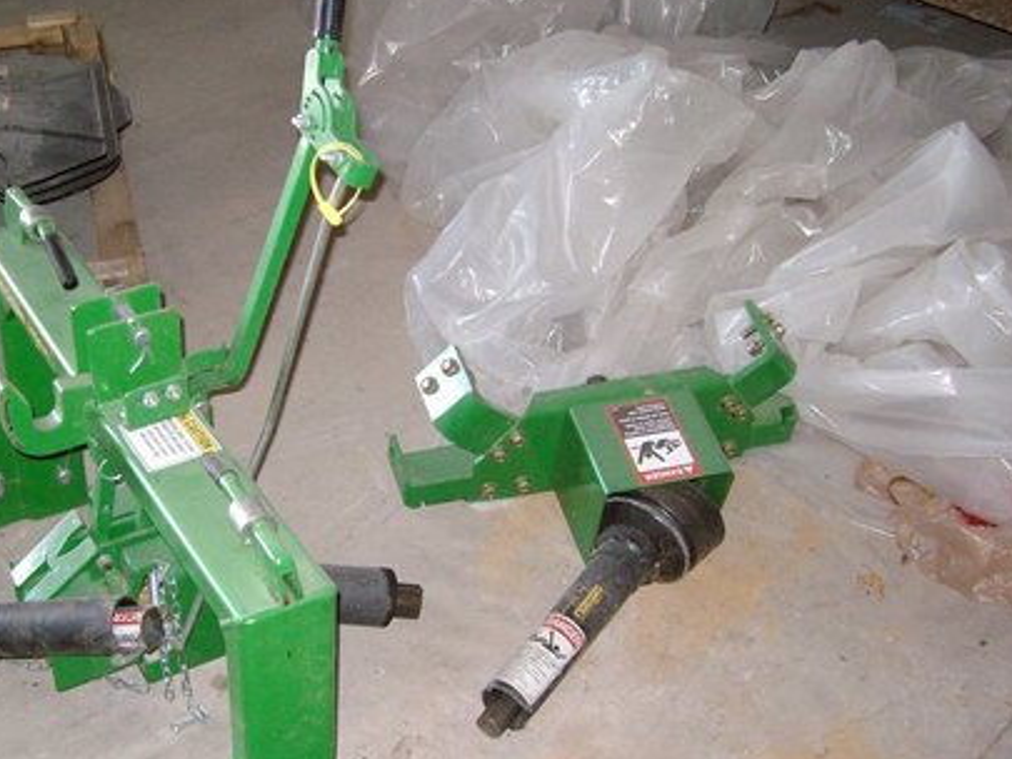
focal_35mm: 47
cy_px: 434
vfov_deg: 30.9
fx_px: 1374
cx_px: 345
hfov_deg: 40.0
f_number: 2.8
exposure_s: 1/40
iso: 200
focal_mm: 5.8
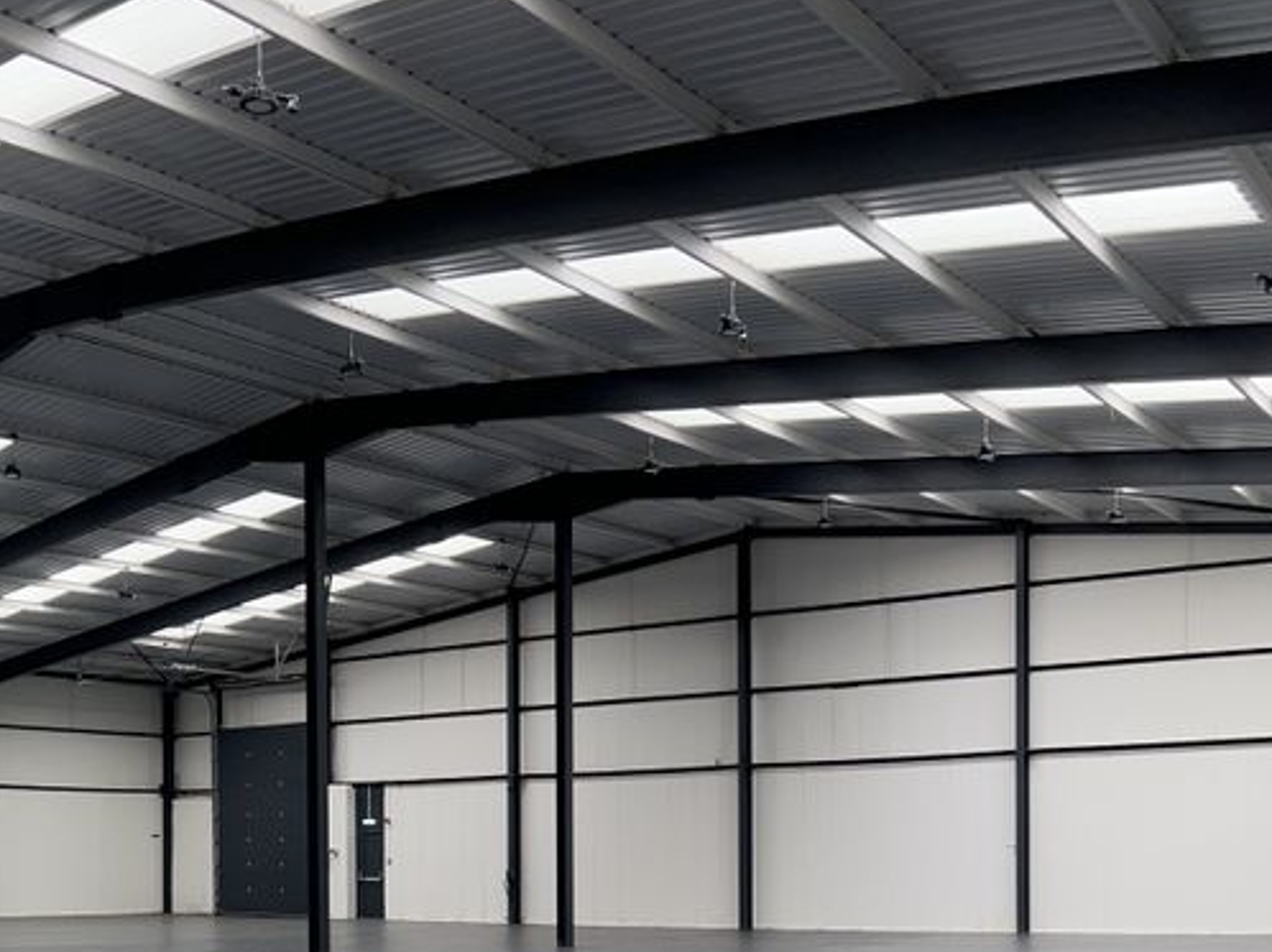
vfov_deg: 24.3
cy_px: 907
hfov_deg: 30.5
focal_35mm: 58
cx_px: -54
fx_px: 2130
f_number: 1.5
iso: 125
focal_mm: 5.7
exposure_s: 1/305
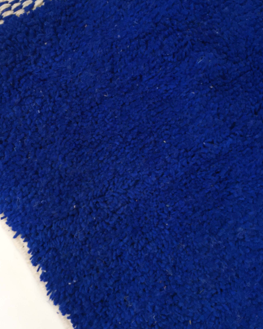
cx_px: 123
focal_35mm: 40
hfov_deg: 37.3
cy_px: 129
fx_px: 389
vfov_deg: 45.5
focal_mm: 4.15
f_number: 2.2
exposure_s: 1/33
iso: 80
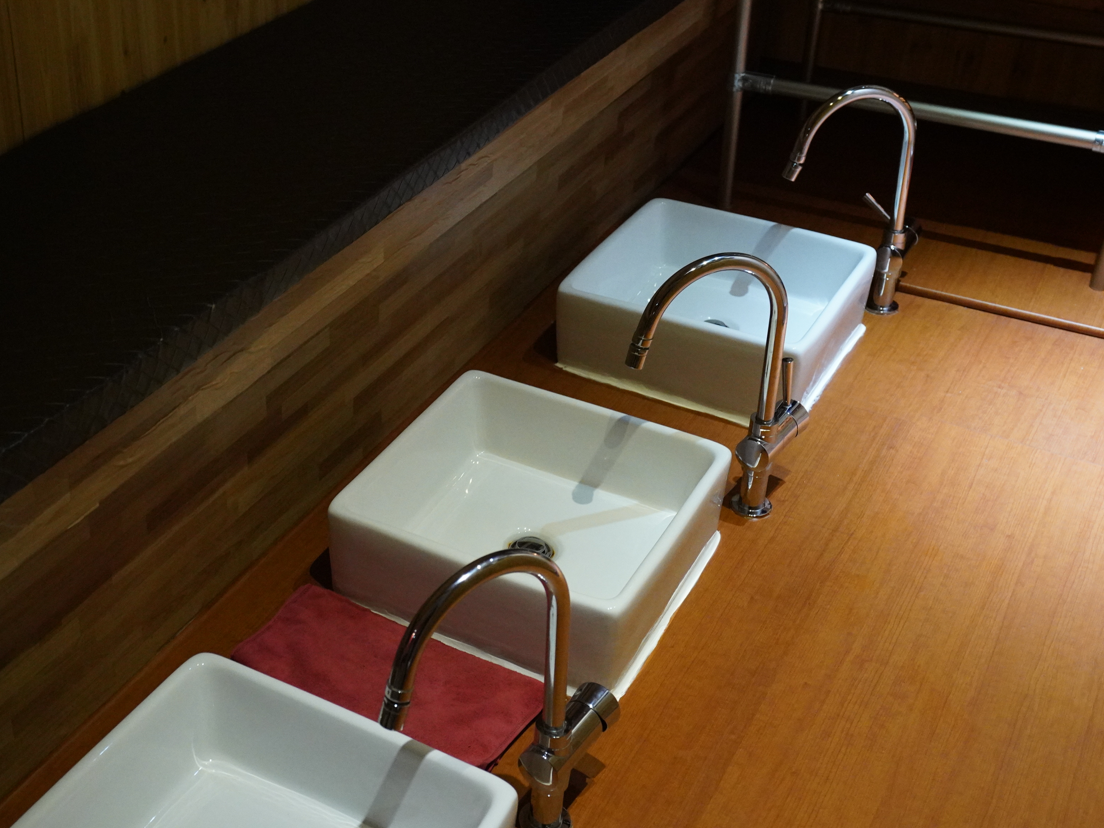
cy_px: 456
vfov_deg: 30.2
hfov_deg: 39.3
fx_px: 1531
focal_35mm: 48
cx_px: 399
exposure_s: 1/80
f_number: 4.5
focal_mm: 30
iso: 6400
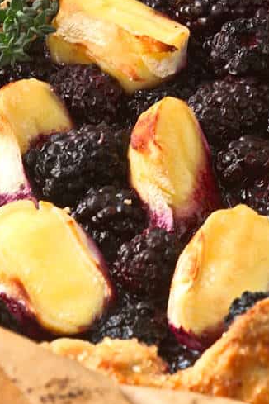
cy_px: 59
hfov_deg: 4.2
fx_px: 3710
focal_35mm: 331
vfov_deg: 6.2
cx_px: 168
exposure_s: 1/100
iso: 100
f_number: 11
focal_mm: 60
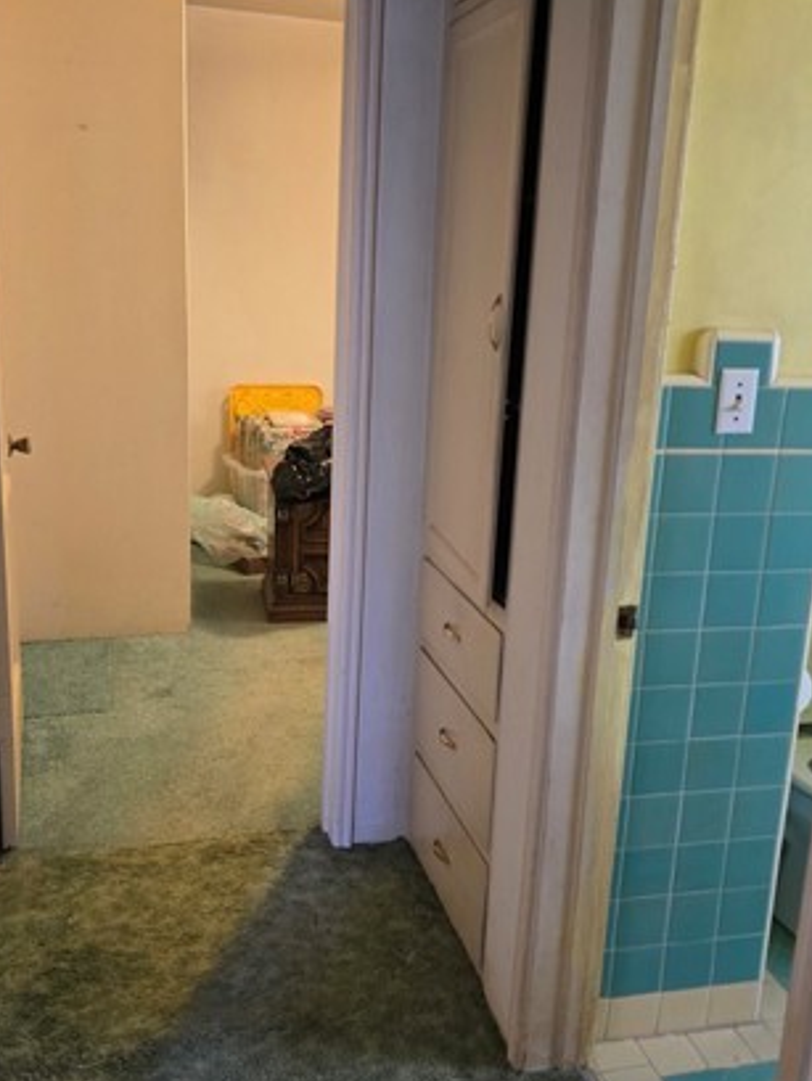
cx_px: 434
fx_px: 1125
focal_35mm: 36
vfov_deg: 51.3
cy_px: 526
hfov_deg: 39.7
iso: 1000
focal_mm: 6.3
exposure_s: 1/60
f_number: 1.7
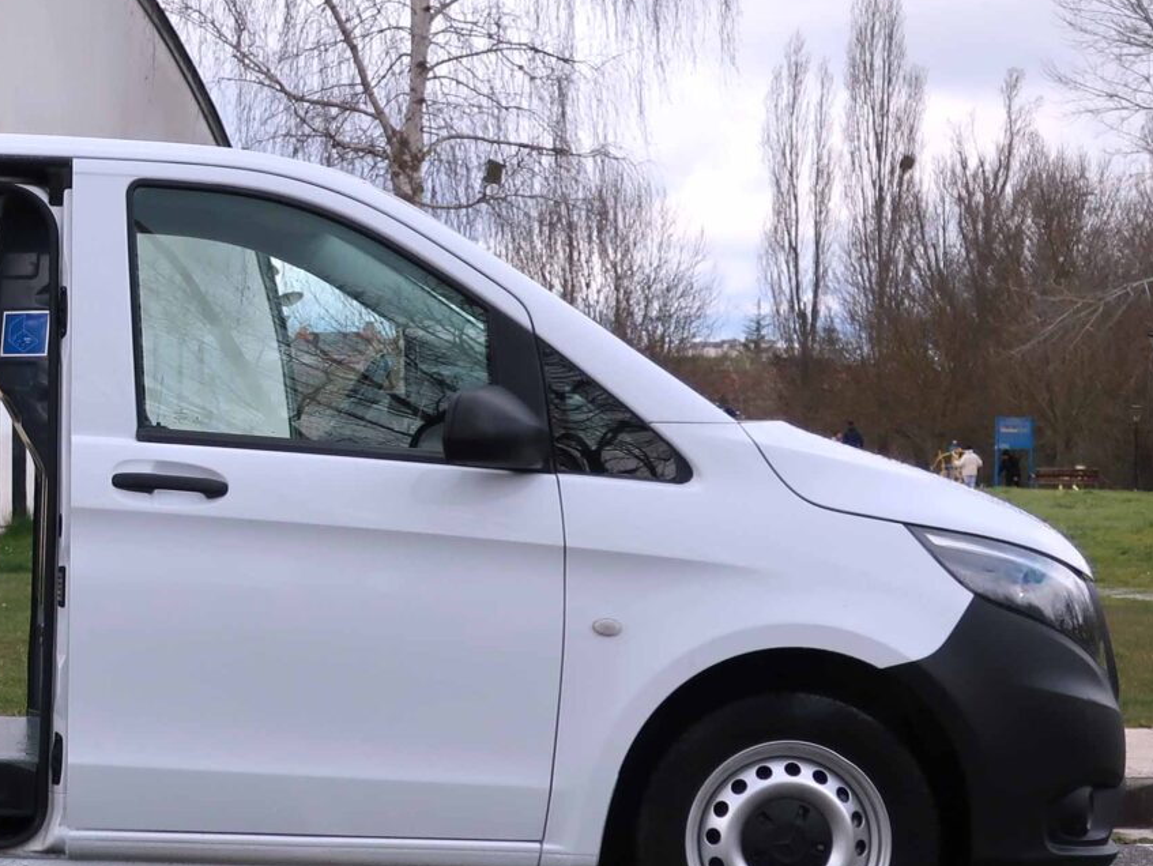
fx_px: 1933
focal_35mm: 58
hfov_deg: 29.8
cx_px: -127
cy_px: 557
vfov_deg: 25.2
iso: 80
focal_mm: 6.86
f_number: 1.8
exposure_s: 1/3200
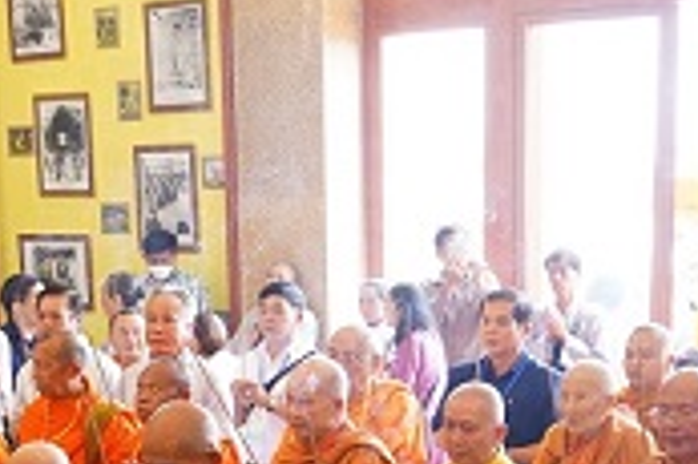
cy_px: 506
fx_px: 1530
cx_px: 202
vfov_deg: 16.7
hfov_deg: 25.5
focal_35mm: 79
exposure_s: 1/160
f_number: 6.3
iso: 6400
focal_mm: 35
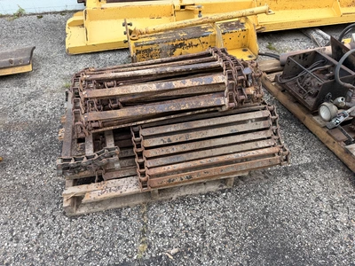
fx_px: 246
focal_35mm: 24
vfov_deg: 56.8
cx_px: 178
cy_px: 133
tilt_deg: -42.6
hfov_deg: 71.6
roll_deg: +4.4
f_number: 1.78
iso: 80
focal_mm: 6.76
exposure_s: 1/323
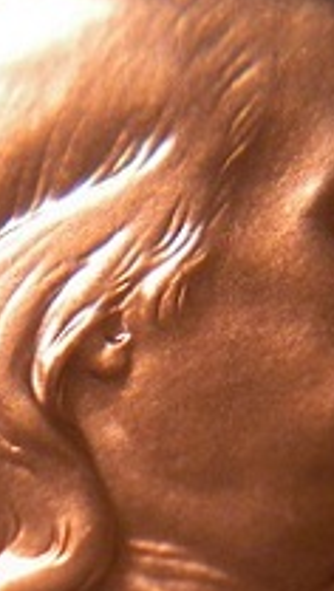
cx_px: 120
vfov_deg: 18.5
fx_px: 1790
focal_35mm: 114
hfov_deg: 10.7
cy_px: 503
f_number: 3.1
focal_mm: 6.3
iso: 222
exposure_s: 1/59.8
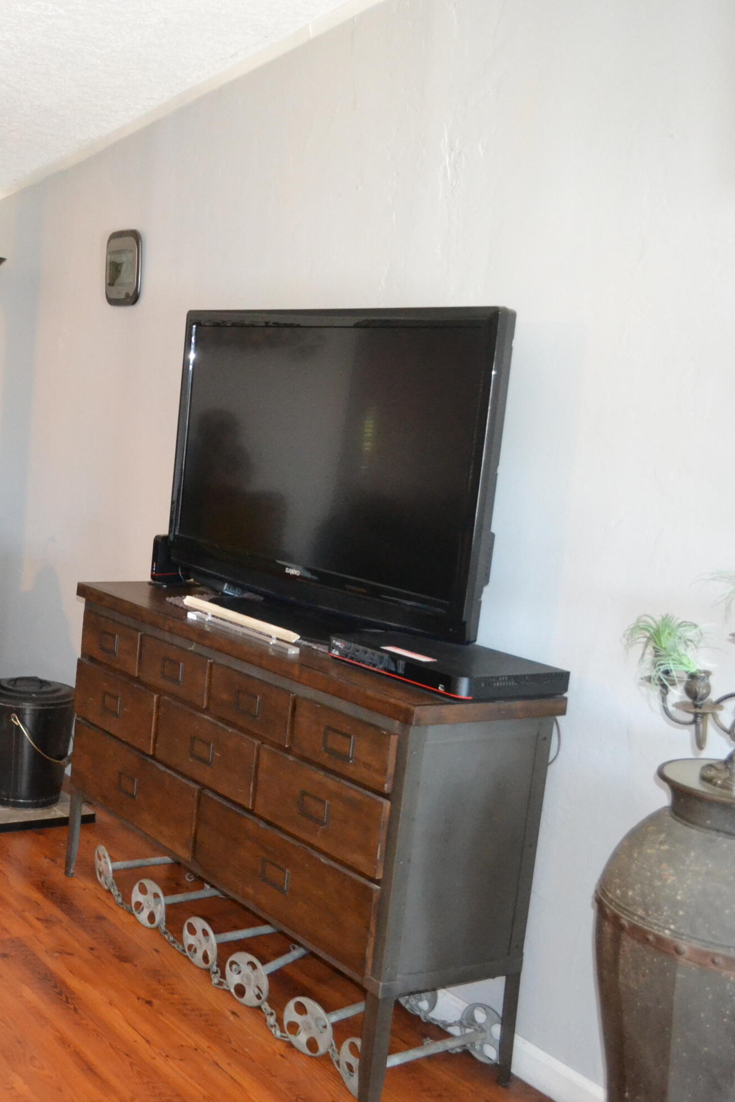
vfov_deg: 47.4
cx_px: -18
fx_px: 1256
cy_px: 555
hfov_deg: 30.1
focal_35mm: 41
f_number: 3.5
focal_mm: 18
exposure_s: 1/60
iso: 2500
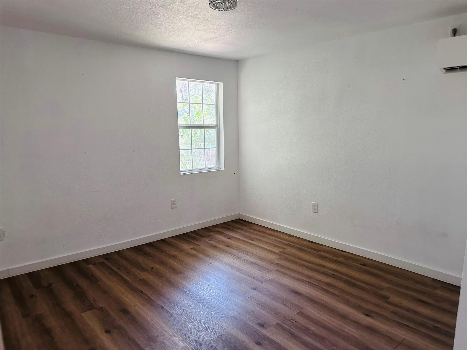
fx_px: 324
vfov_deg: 56.8
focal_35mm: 24
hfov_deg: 71.6
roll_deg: +0.9
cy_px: 175
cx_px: 234
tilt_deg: -8.9
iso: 500
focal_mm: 6.86
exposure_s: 1/60
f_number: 1.78
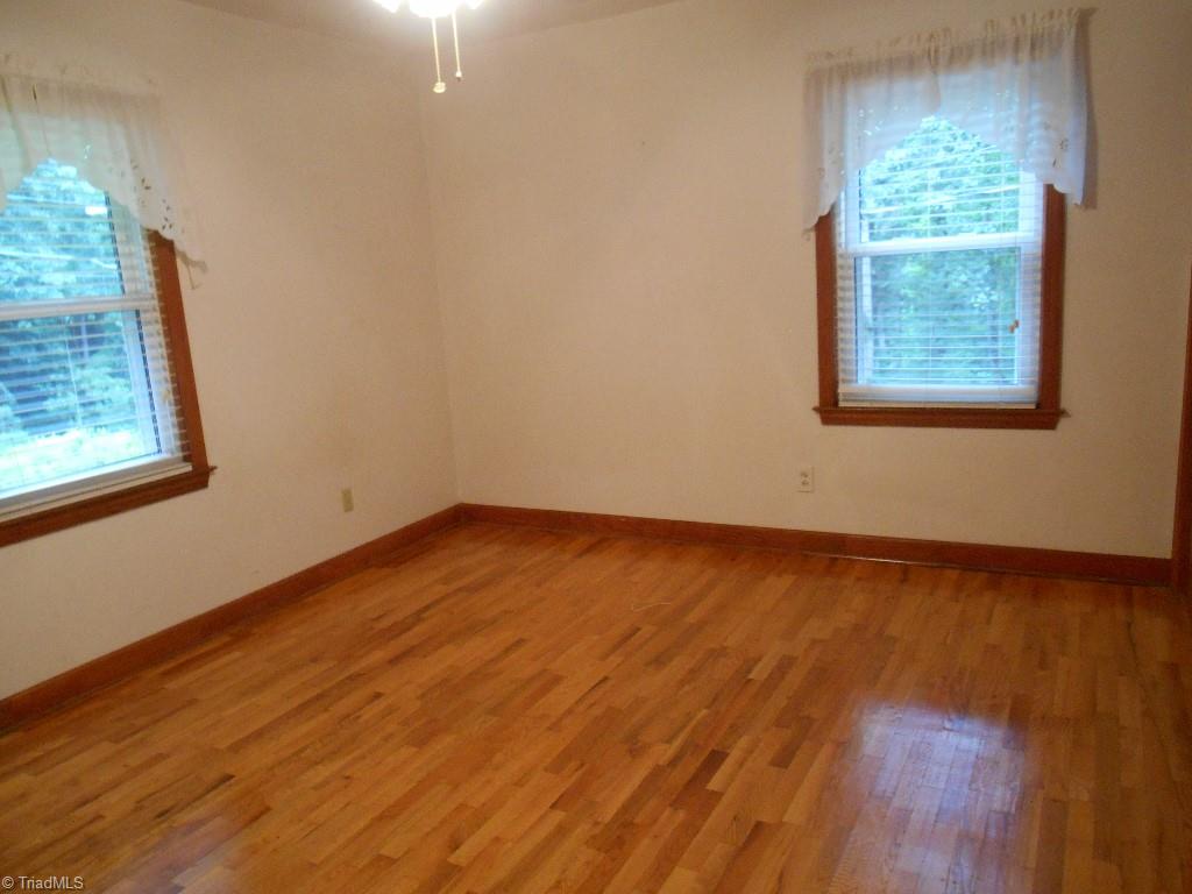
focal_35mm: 26
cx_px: 596
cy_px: 447
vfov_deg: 53.1
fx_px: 895
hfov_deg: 67.3
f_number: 3.4
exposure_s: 1/30
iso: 400
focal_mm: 4.7
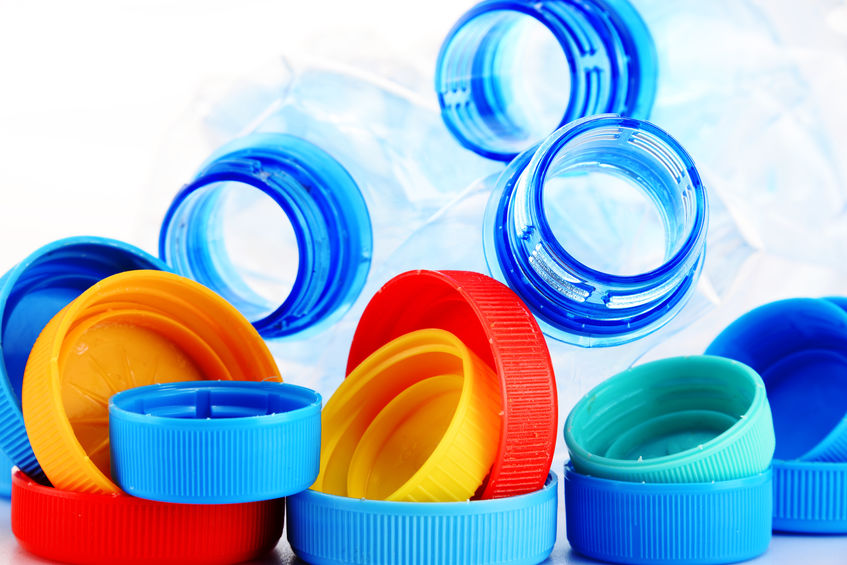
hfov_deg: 6.9
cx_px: 424
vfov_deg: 4.6
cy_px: 282
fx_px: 7059
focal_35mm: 300
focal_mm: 300
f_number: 18
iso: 100
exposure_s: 1/125
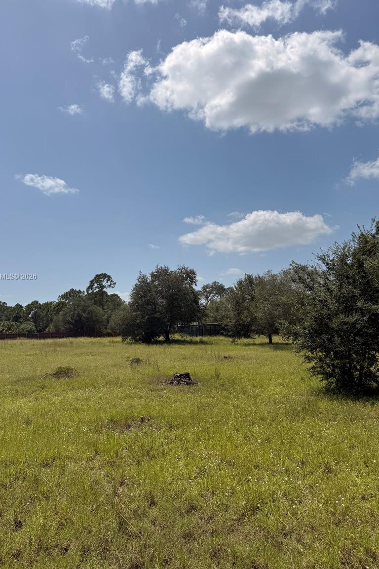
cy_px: 277
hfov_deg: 49.4
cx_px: 167
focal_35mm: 26
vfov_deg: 69.4
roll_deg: +1.2
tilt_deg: +7.7
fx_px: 411
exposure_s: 1/9091
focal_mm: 6.76
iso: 80
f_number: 1.78
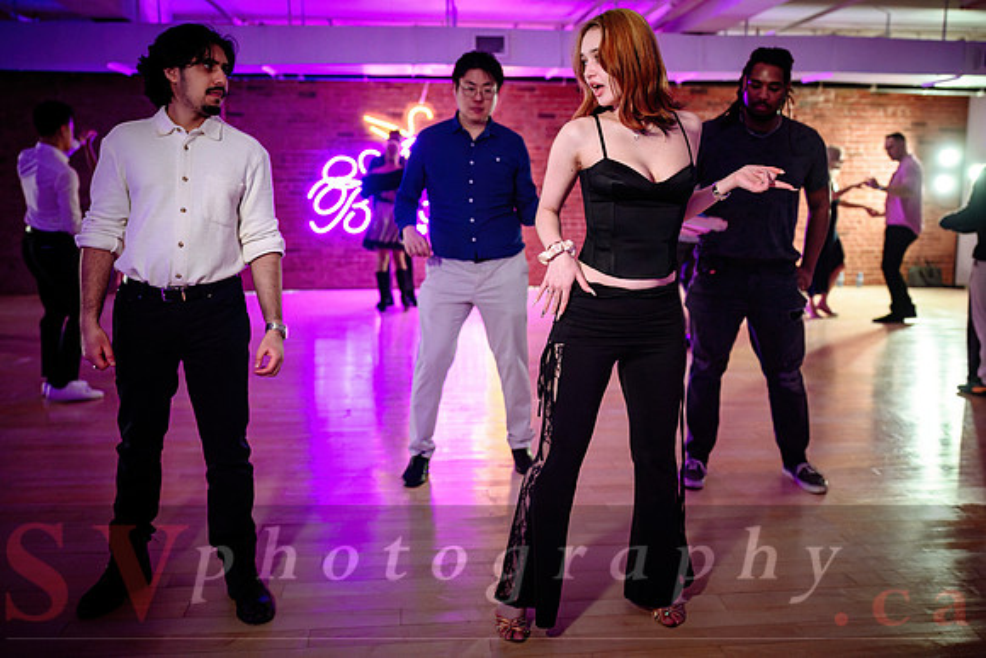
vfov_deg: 43.0
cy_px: 310
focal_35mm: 31
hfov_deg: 61.1
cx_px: 502
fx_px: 836
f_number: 2
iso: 2000
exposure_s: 1/200
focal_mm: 28
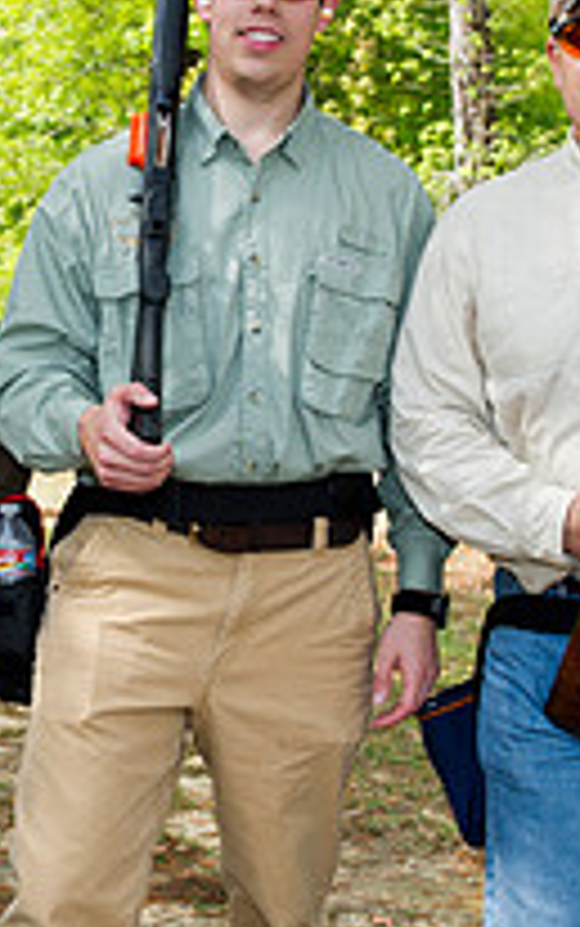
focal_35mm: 89
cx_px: 18
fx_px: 2248
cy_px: 405
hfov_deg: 14.5
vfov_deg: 23.3
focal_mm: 31
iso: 400
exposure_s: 1/250
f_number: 7.1
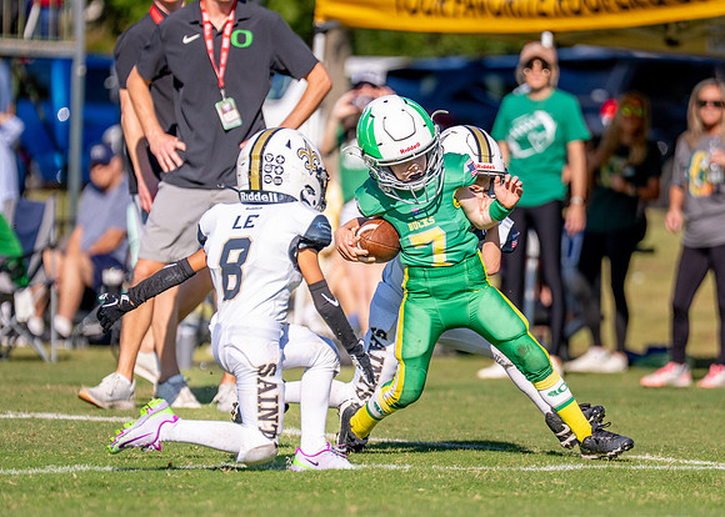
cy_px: 278
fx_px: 7401
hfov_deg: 5.6
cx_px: 469
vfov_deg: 4.0
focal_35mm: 360
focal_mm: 200
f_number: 2.8
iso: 250
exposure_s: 1/5000
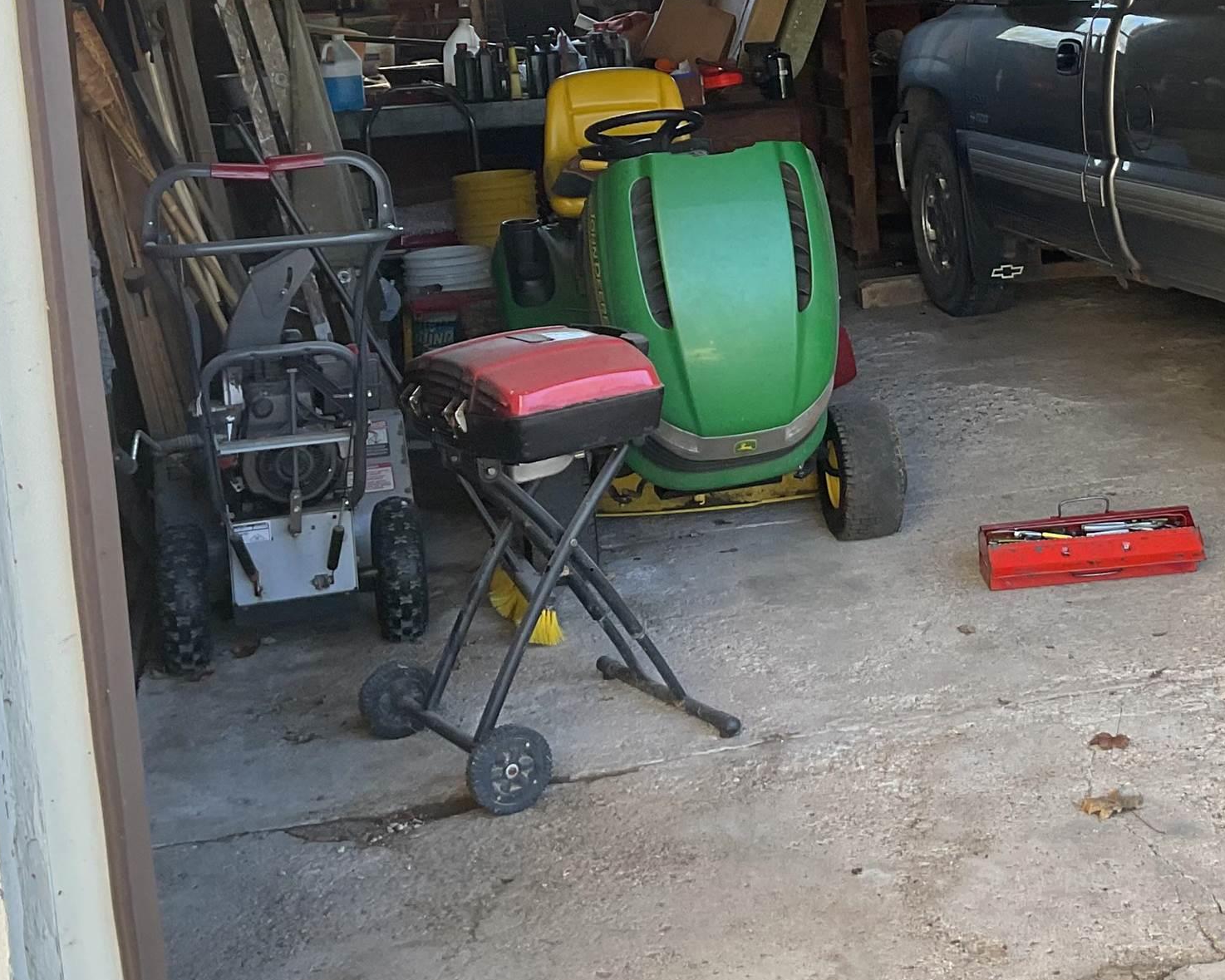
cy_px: 195
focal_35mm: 59
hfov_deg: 31.1
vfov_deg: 25.4
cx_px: 988
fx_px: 2139
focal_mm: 3
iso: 25
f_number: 1.8
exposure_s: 1/120
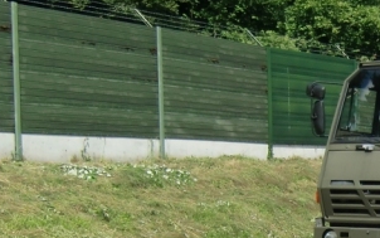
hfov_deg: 16.6
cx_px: 409
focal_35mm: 122
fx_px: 1264
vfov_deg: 10.6
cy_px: 269
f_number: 3.6
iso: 64
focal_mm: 6.1
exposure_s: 1/640
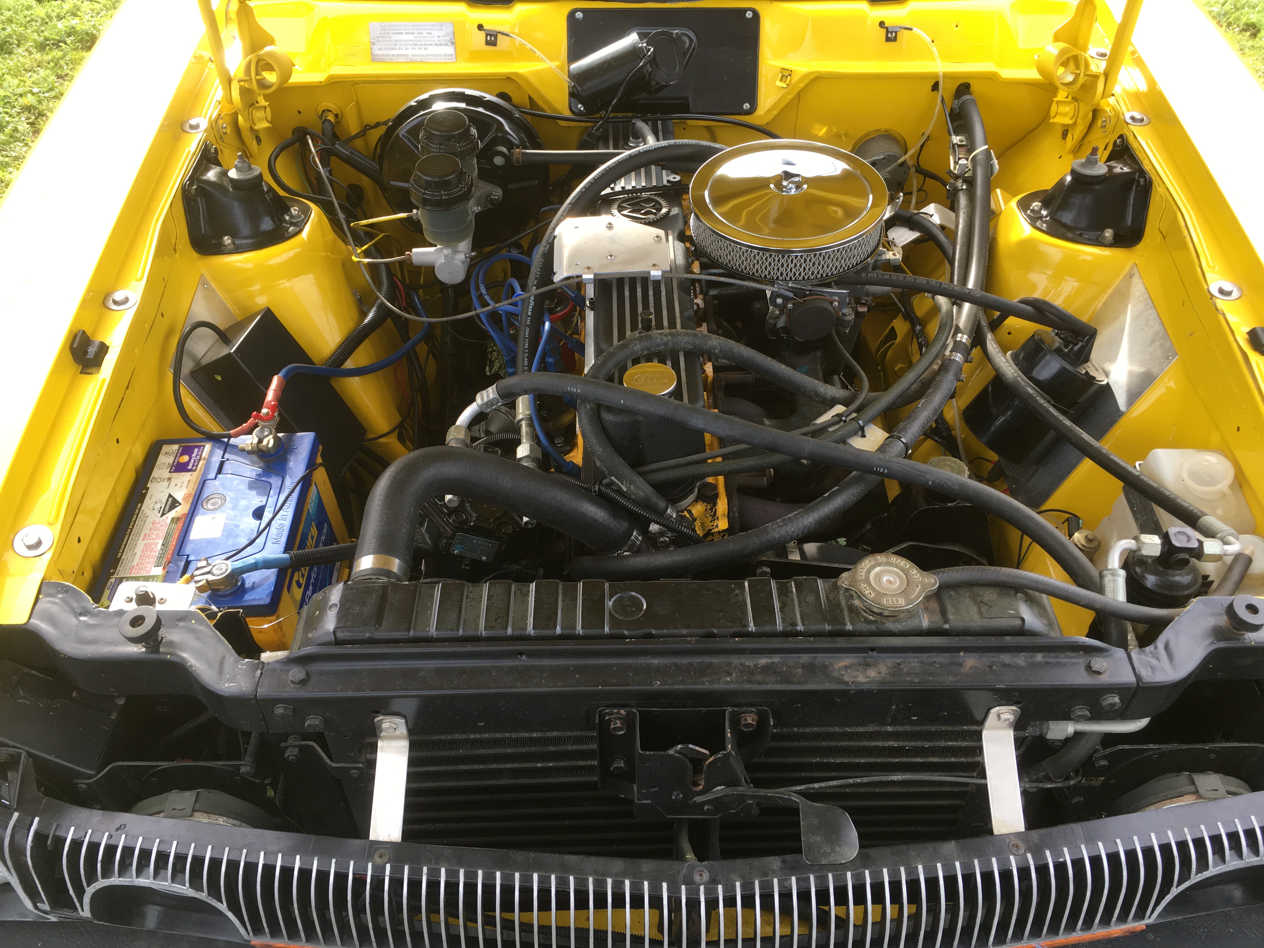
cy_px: 474
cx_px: 632
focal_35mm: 29
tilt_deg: -51.8
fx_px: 1059
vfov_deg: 48.2
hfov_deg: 61.7
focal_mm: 4.15
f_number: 2.2
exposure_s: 1/100
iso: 40
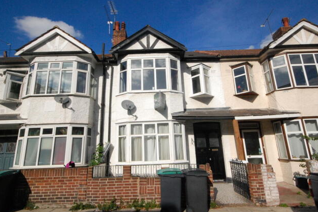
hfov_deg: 82.6
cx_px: 157
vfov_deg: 60.5
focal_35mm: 21
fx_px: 181
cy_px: 103
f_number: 16
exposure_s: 1/1000
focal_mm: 13
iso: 1600
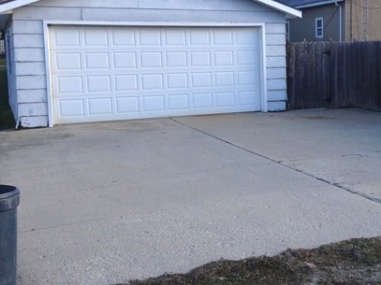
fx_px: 605
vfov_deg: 26.5
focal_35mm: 55
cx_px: 268
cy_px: 117
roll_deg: +0.0
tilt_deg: -7.9
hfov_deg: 34.5
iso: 50
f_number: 2.4
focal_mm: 4.28
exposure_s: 1/456
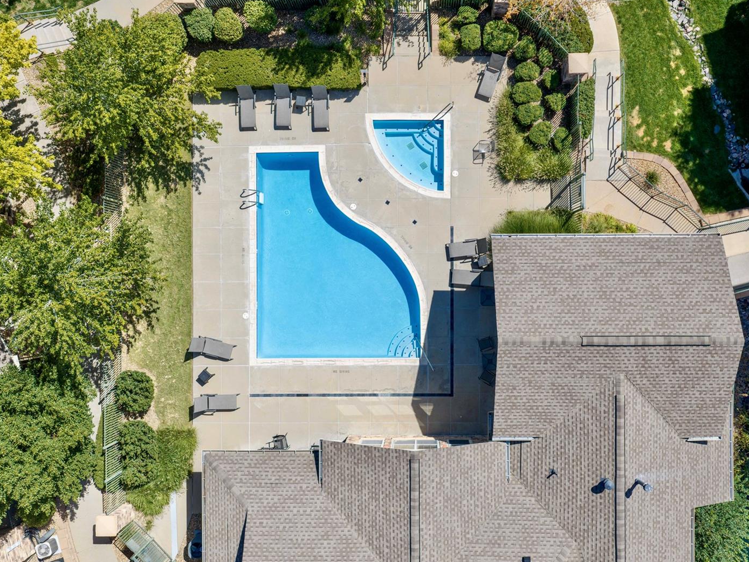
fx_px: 671
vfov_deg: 45.4
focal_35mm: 31
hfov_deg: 58.2
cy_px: 282
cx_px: 417
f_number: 2.8
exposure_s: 1/120
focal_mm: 14.45
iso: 100
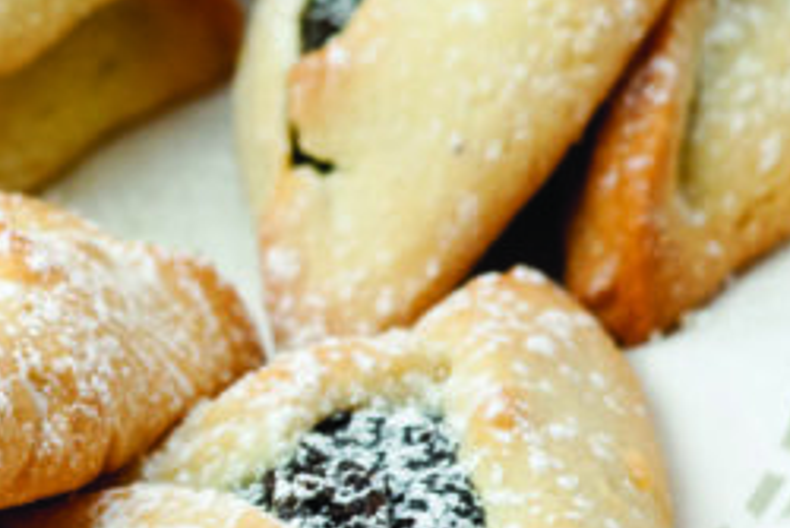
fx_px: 8971
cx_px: -180
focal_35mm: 409
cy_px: 430
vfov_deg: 3.4
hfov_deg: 5.0
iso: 400
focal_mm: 85
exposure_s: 1/80
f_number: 6.3
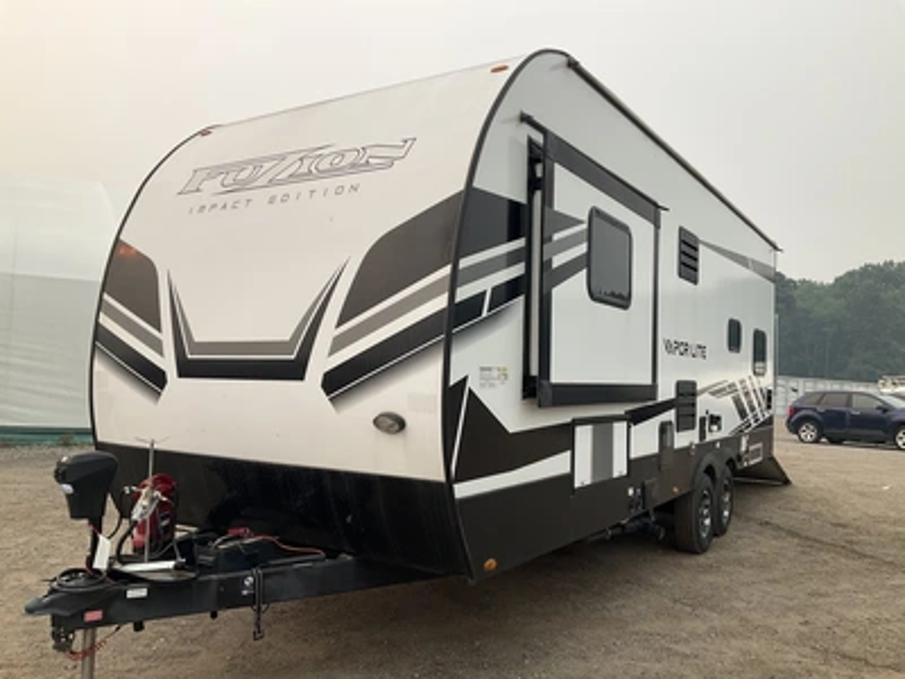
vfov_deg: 48.2
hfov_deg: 61.7
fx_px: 758
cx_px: 452
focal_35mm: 29
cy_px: 340
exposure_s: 1/883
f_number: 1.8
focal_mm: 3
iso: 25
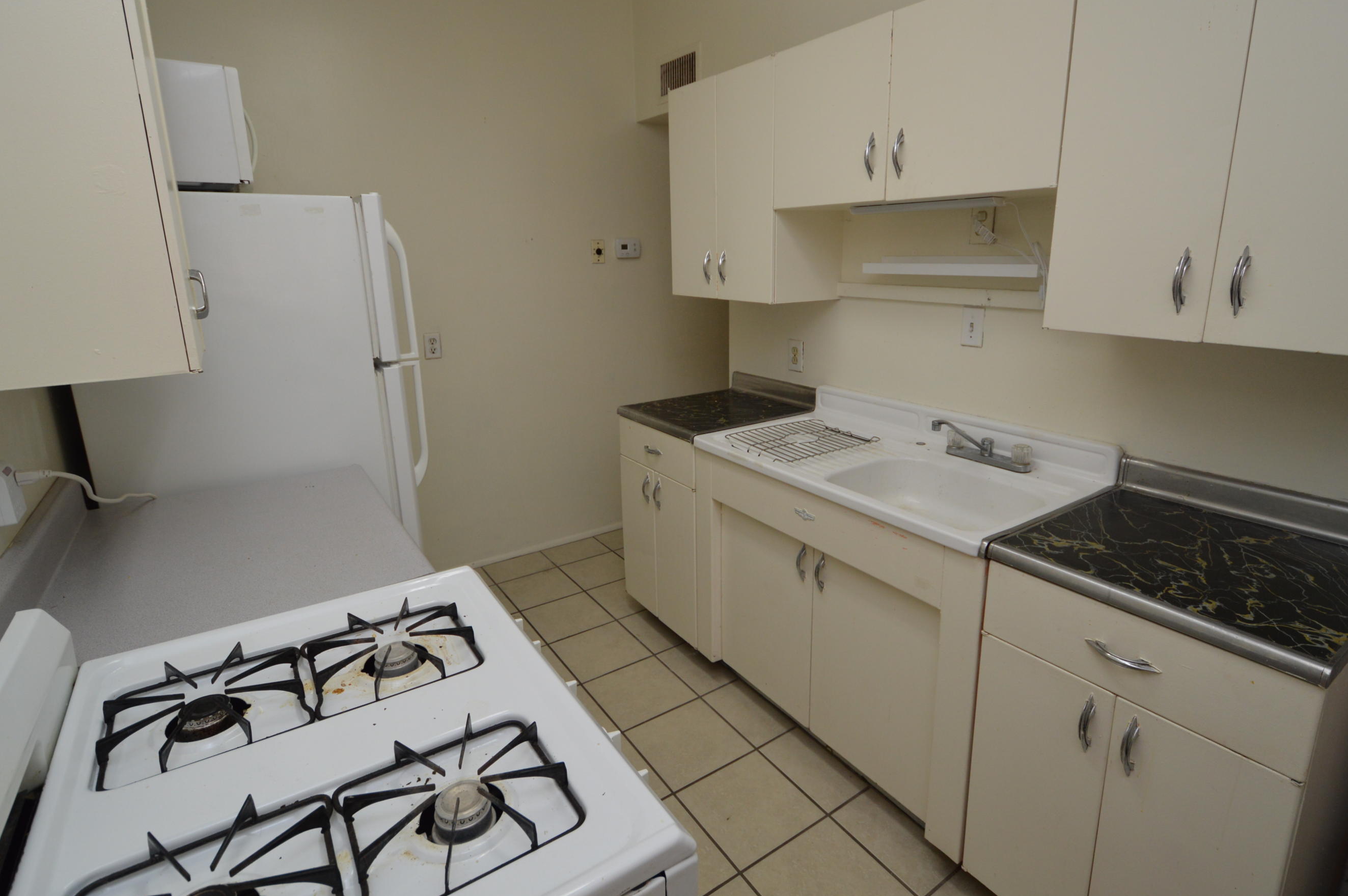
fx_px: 636
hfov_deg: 93.3
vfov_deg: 70.2
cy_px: 408
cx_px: 699
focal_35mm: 17
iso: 400
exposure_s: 1/80
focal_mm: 10
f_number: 4.5
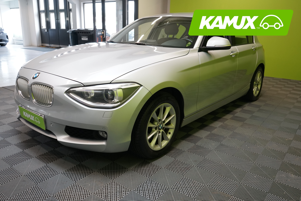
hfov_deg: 63.7
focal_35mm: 29
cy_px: 100
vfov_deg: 45.0
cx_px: 150
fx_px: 242
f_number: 5.6
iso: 1250
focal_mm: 29
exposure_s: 1/40
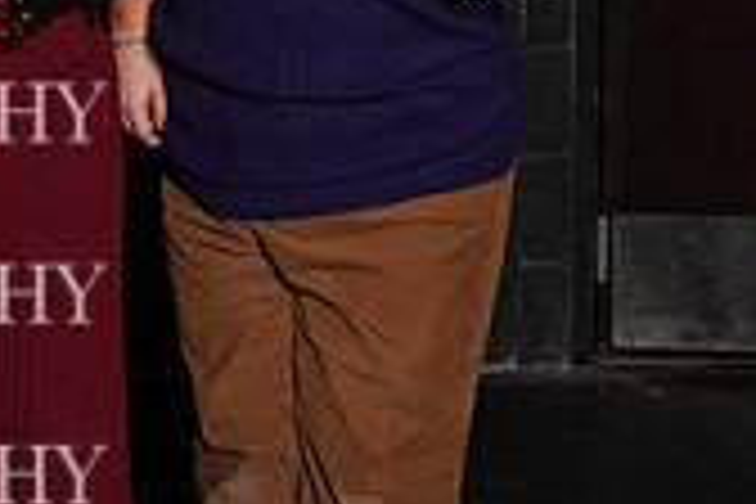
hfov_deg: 14.7
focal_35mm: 124
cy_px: -160
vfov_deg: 10.8
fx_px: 2604
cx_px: -544
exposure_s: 1/125
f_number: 8
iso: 800
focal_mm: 24
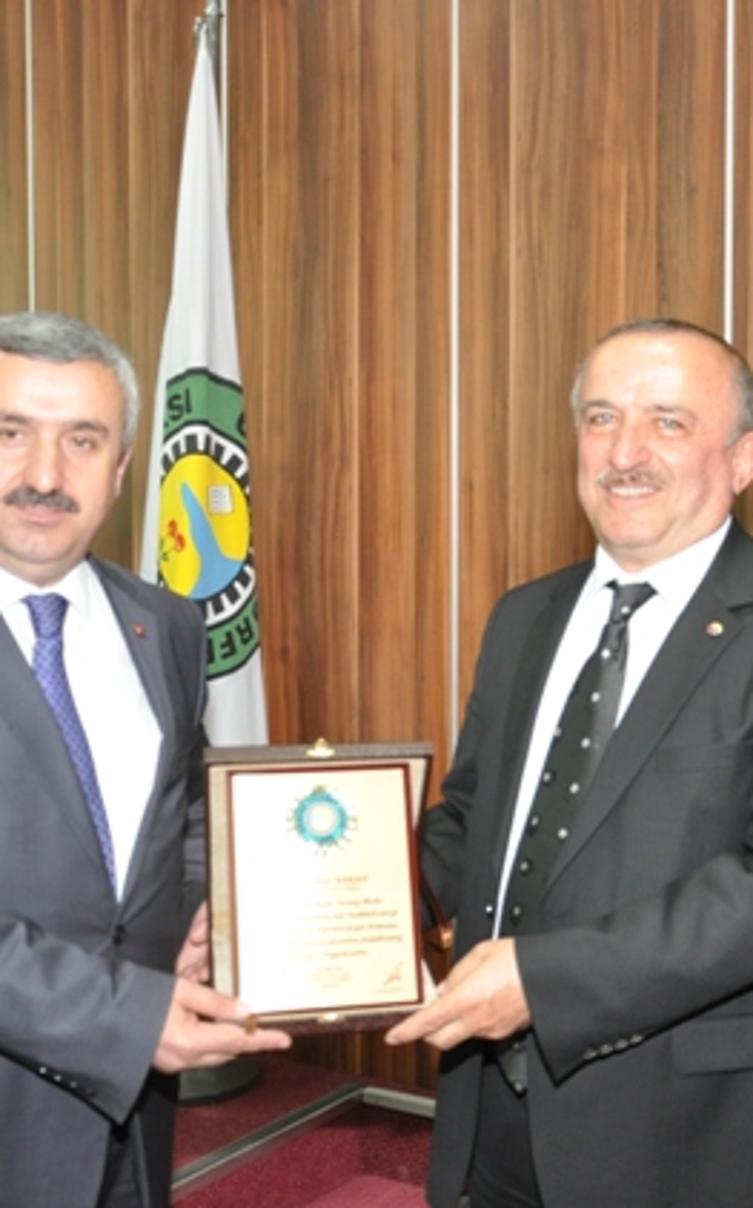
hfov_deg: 25.1
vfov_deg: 39.6
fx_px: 1678
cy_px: 603
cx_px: 510
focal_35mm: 51
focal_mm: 22
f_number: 4
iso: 800
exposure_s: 1/60
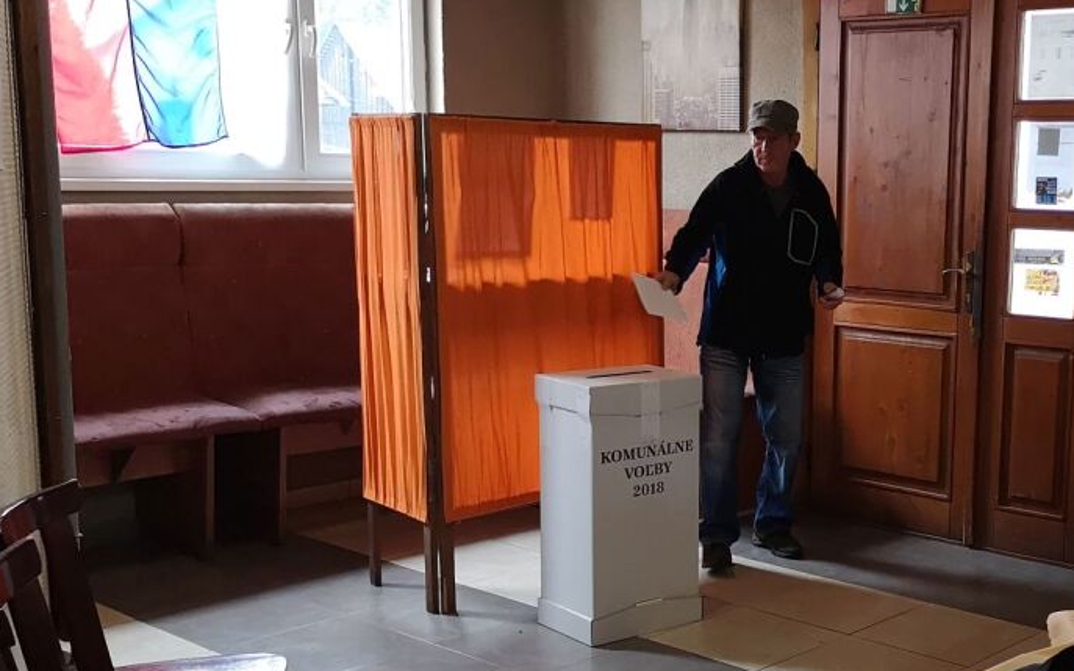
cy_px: 413
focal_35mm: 50
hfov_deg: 38.9
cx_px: 849
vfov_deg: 25.8
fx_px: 1463
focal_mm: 3.95
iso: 640
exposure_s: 1/100
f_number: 1.8
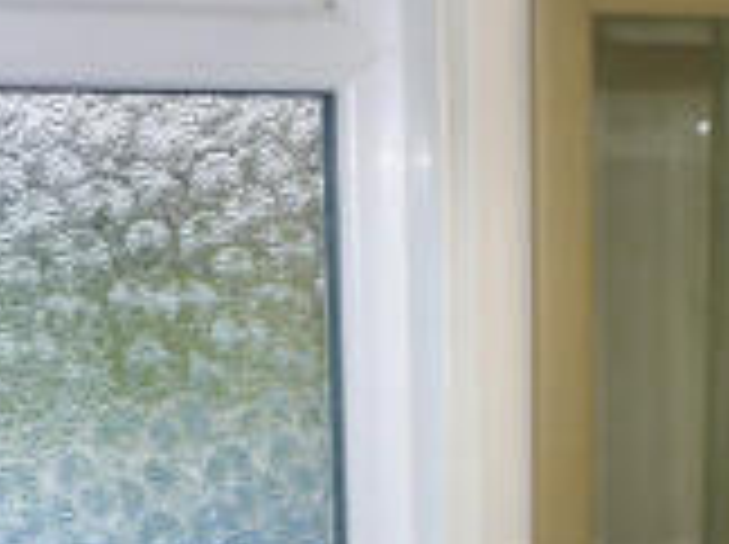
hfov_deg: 19.3
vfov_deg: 14.5
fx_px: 2124
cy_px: 470
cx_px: 592
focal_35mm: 101
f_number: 3.5
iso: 160
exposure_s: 1/30
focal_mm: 14
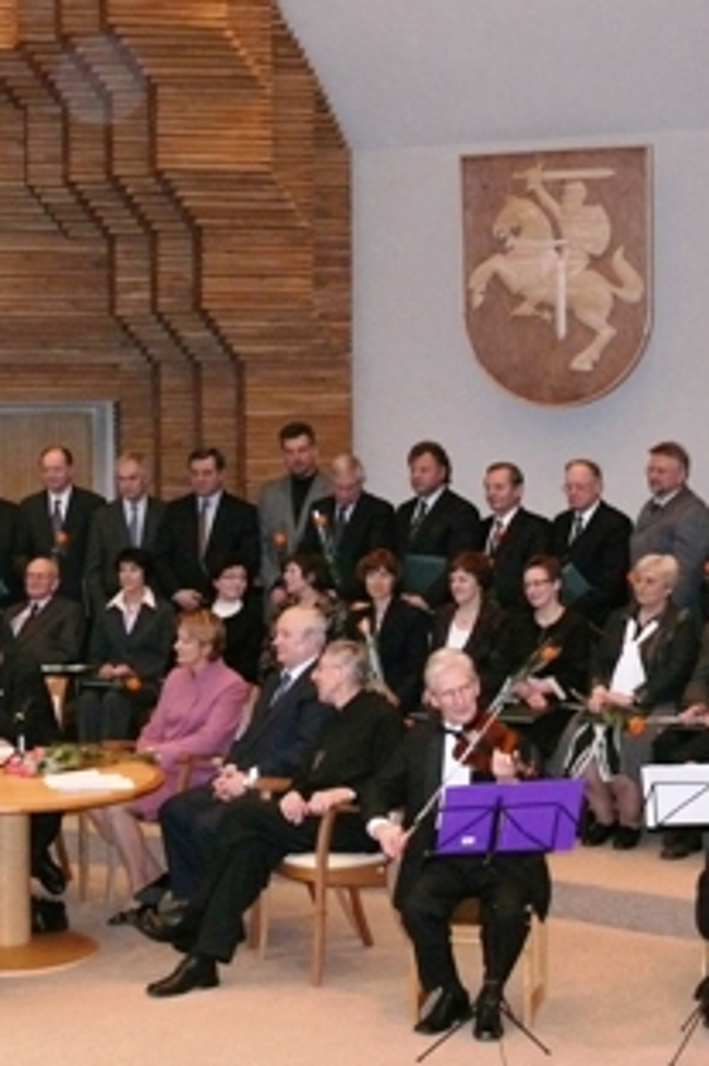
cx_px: 363
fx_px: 2129
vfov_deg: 28.1
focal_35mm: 72
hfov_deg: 18.9
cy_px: 545
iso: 400
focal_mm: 10.2
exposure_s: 1/80
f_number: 3.2
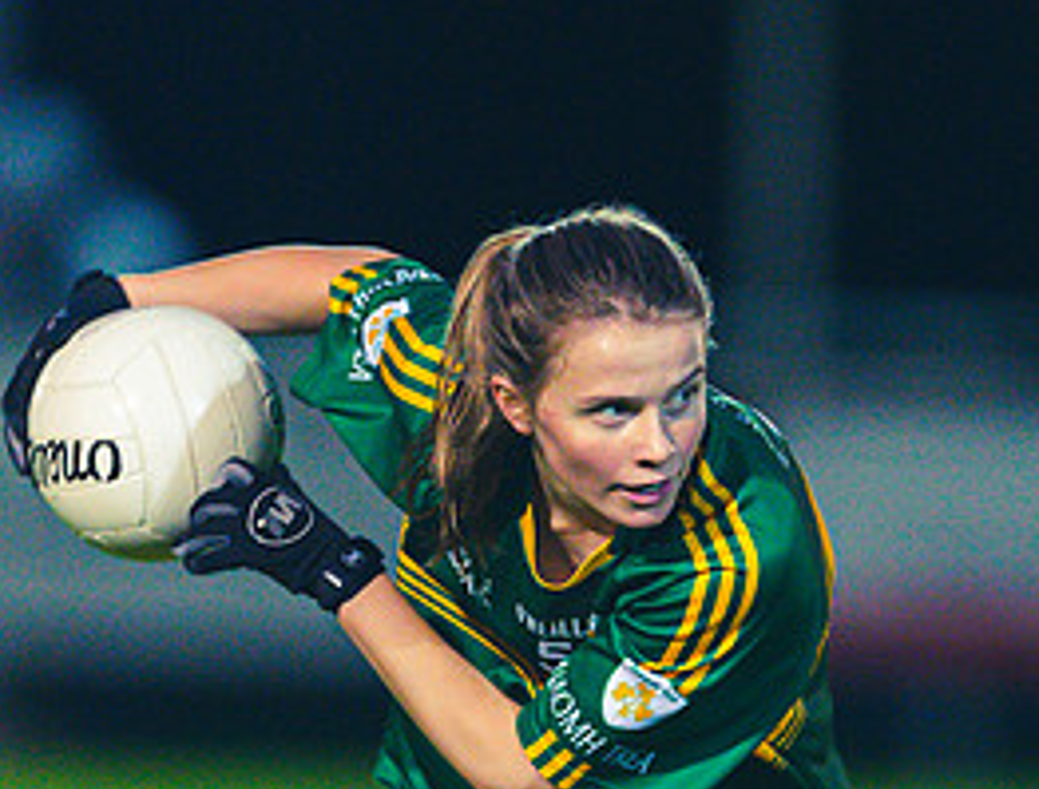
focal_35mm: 1099
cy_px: 943
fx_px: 33138
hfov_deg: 1.8
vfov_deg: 1.4
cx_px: 663
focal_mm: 400
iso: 5000
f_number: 2.8
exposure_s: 1/500
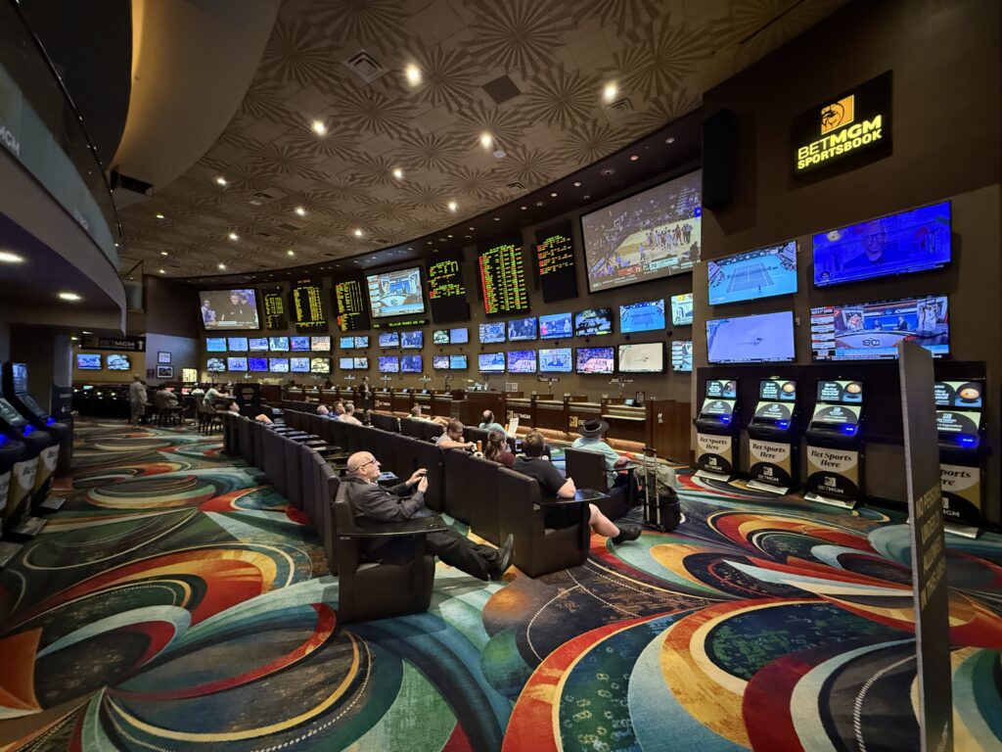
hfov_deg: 102.1
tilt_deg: +1.0
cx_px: 501
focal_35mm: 14
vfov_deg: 85.7
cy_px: 376
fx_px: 405
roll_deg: -1.5
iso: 1250
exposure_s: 1/40
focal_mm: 2.22
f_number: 2.2
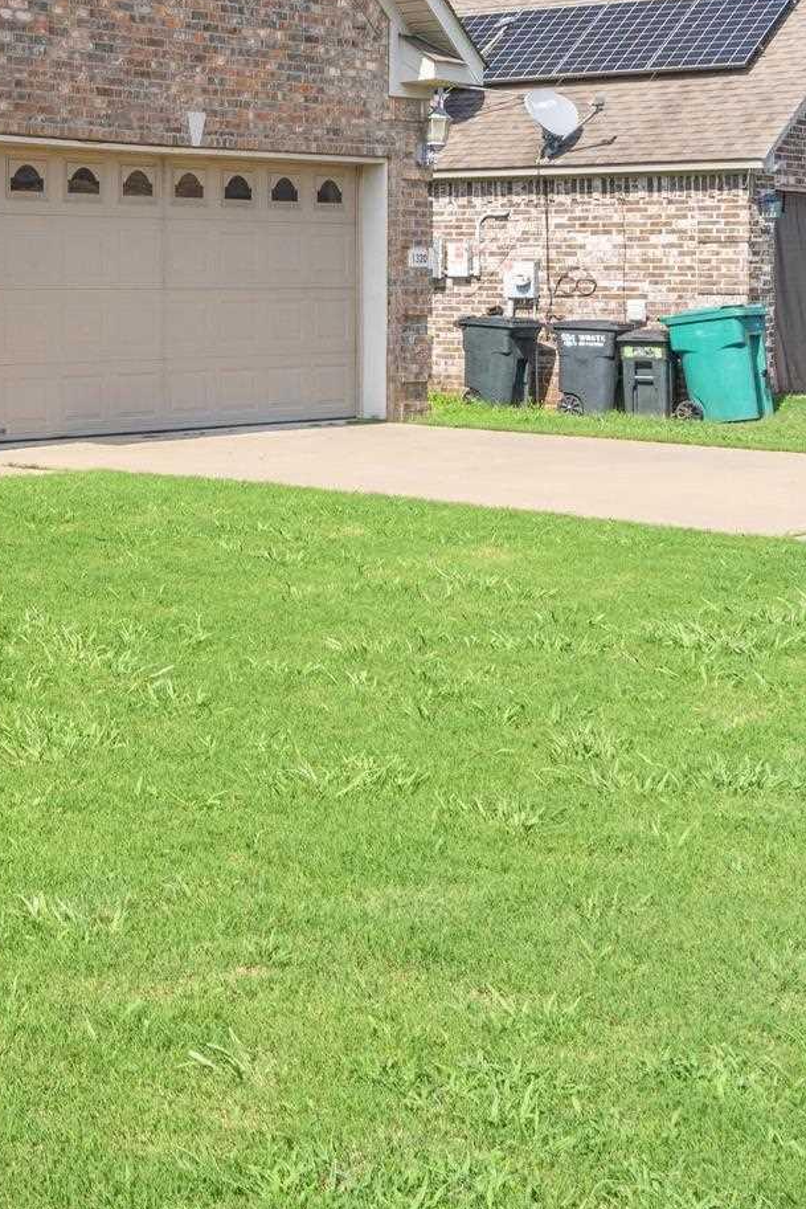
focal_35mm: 65
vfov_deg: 30.5
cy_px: 263
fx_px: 2165
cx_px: -586
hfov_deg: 17.6
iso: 200
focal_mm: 15.7
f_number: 9
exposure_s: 1/250
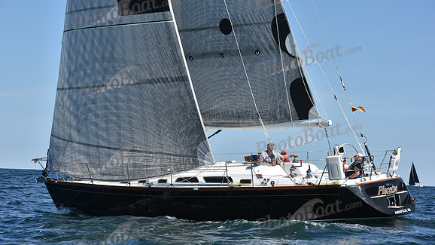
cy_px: 109
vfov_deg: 9.9
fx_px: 1407
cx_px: 218
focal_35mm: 122
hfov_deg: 17.6
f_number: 8
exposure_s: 1/1250
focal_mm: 116
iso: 250
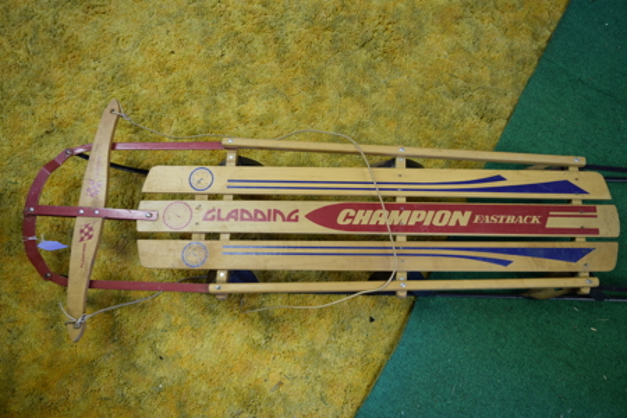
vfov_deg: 40.0
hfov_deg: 57.2
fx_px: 575
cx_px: 314
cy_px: 209
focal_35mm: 33
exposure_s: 1/80
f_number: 4
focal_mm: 22
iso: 400
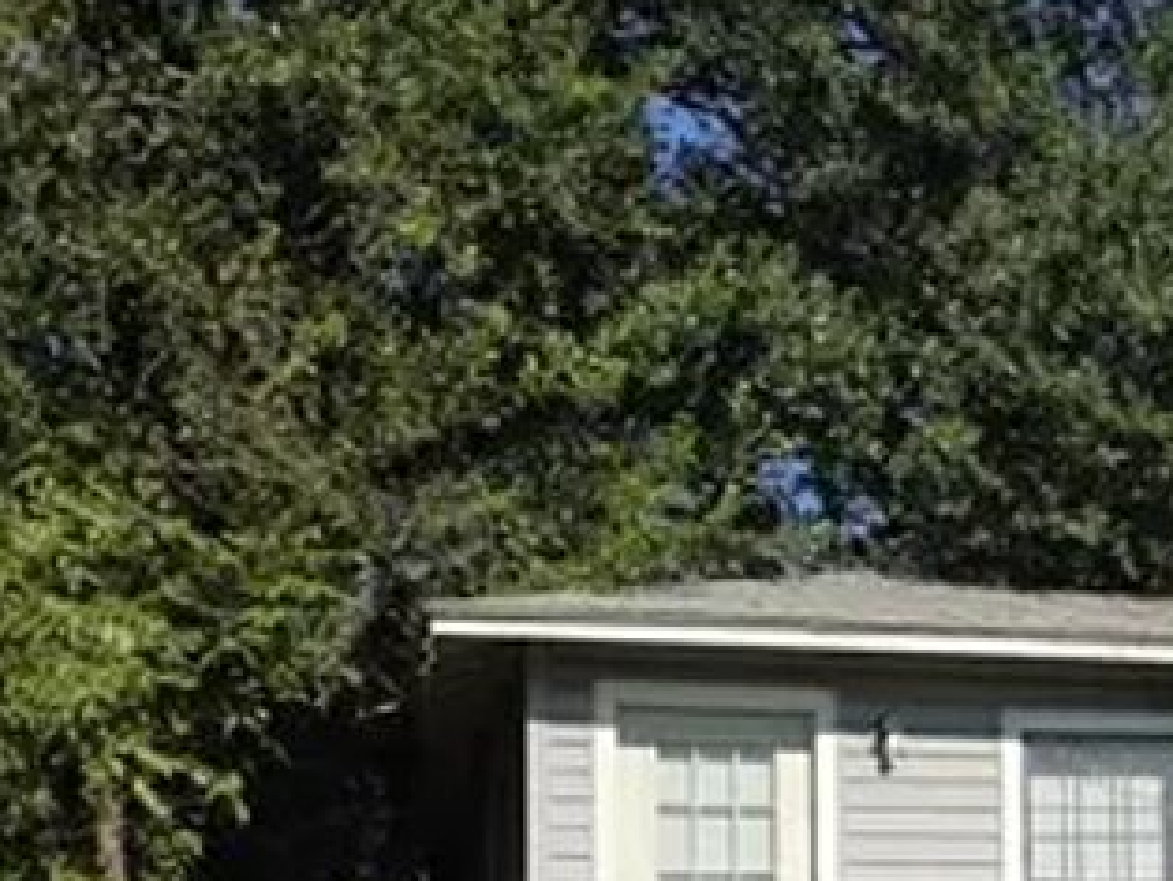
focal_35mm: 75
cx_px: 1102
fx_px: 2543
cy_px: 918
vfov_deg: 19.0
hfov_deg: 25.0
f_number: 1.7
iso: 80
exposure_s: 1/7626
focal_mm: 6.3
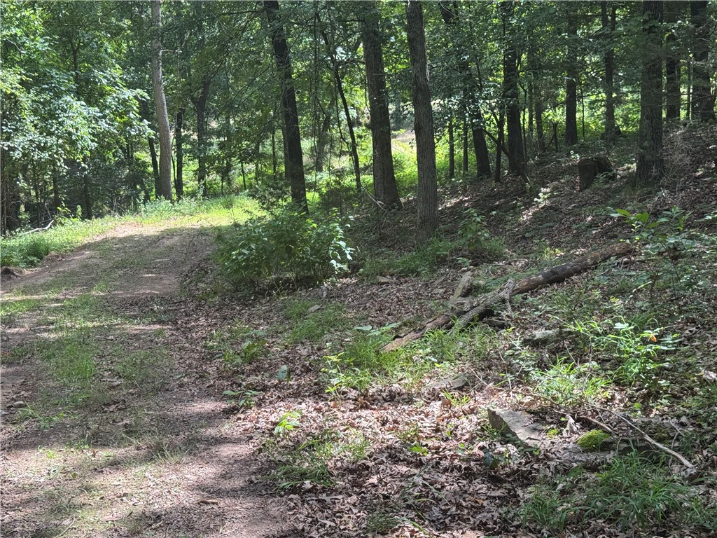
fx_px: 994
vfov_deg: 30.3
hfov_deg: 39.7
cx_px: 358
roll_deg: +0.6
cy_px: 269
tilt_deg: -8.0
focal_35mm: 48
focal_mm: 6.76
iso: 64
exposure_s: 1/402
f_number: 1.78
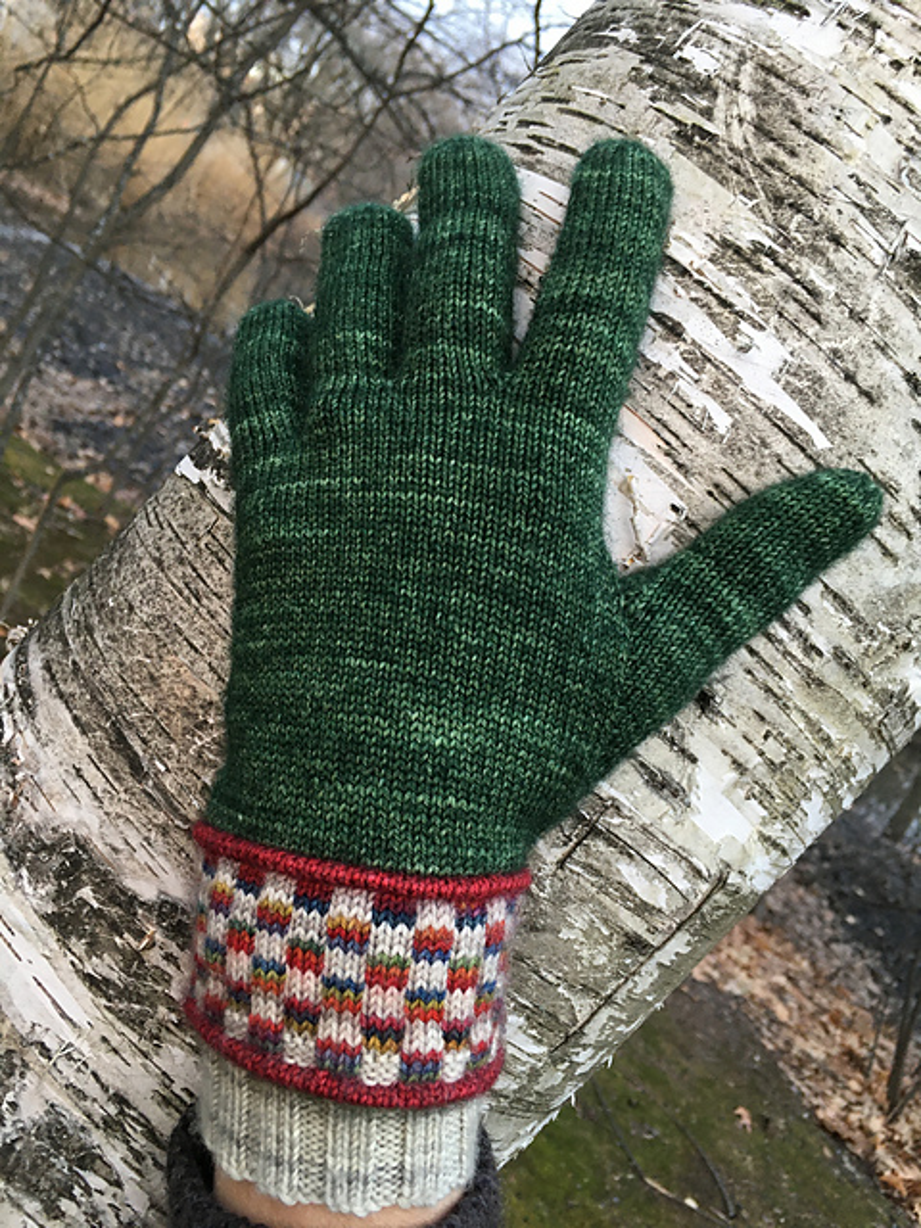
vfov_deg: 61.7
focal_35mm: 29
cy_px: 614
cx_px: 460
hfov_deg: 48.2
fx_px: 1029
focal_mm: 4.15
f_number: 2.2
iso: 80
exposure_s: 1/30
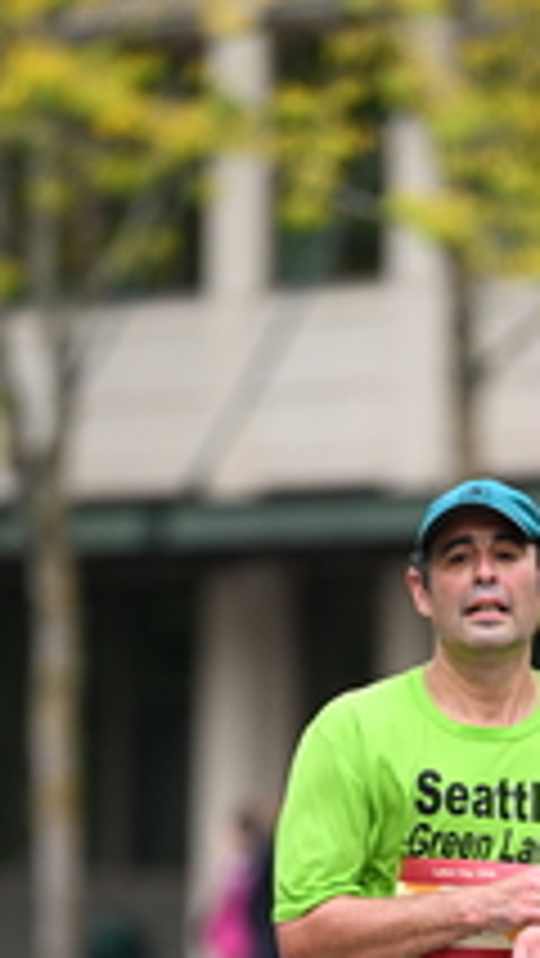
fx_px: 13755
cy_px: 1030
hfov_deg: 2.2
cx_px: 421
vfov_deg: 4.0
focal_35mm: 541
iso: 1000
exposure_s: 1/1600
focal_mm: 200
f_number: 2.8
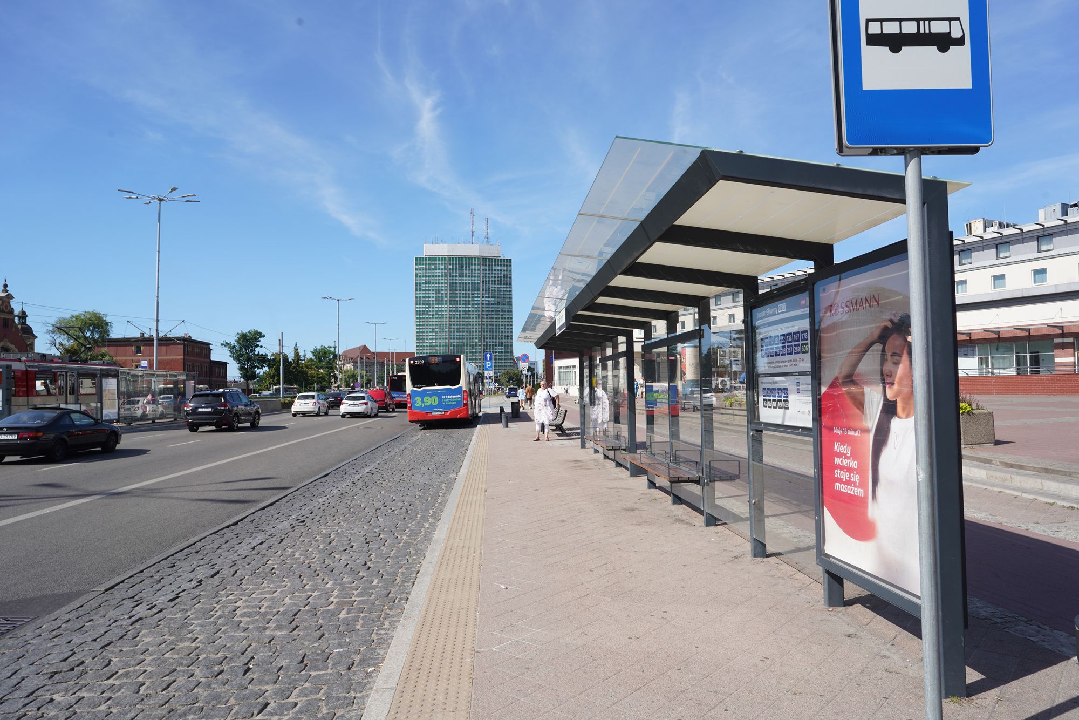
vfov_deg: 53.1
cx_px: 540
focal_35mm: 24
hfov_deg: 73.7
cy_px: 360
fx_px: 719
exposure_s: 1/100
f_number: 13
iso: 100
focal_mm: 24
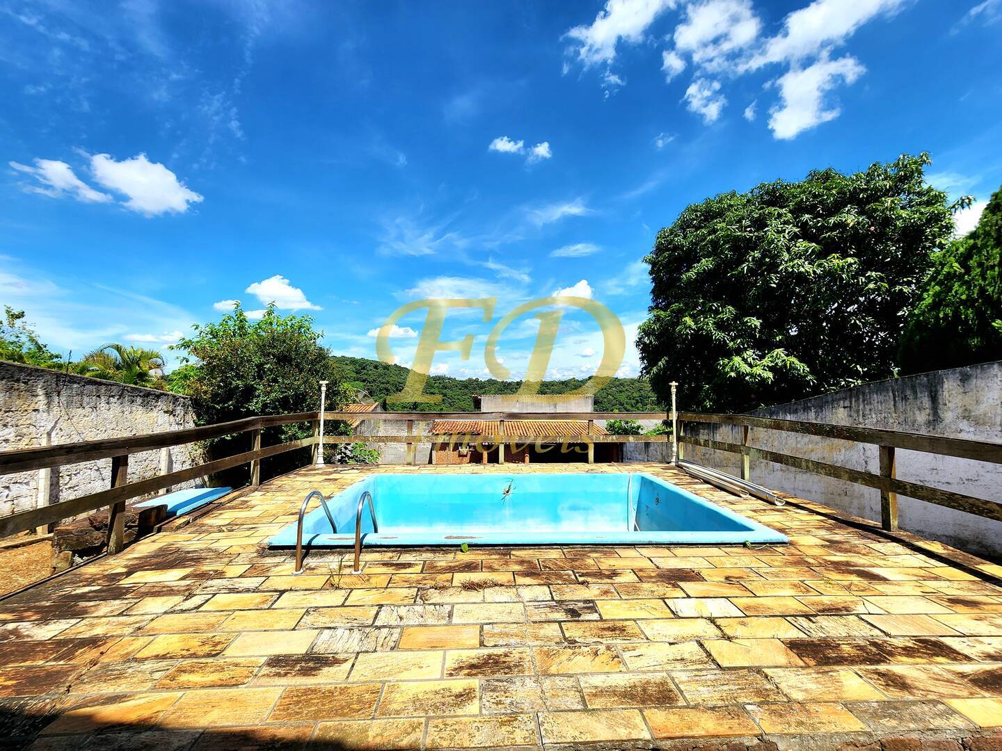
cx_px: 501
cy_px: 376
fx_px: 376
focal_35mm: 13
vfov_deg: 89.9
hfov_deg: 106.2
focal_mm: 2.2
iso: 50
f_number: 2.2
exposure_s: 1/2500
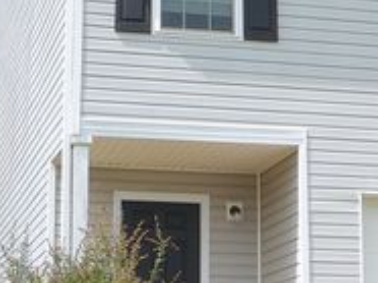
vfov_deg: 12.2
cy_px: 115
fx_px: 1320
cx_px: 256
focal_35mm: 121
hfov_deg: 16.3
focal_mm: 6.7
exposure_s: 1/320
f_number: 5.6
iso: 80
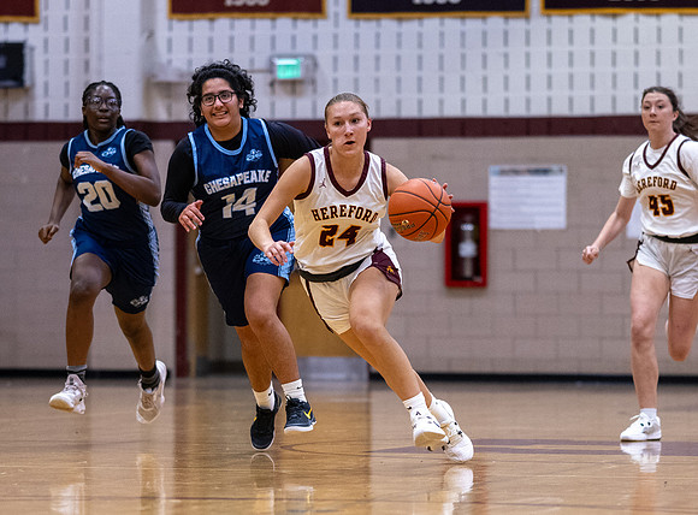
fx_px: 4062
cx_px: 316
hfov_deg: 9.8
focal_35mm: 203
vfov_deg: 7.2
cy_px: 406
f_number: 1.8
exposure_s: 1/1250
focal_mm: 85
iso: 1800
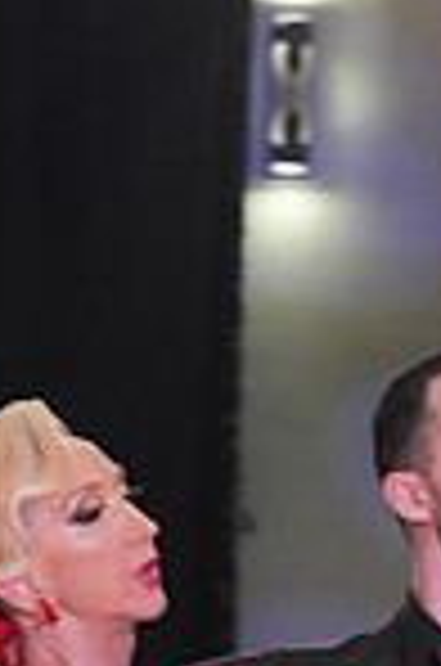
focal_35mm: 389
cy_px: 1292
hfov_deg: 3.5
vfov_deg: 5.2
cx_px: 227
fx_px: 7181
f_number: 8
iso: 4000
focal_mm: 99
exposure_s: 1/200
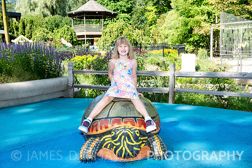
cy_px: 84
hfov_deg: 50.7
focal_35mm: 38
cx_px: 126
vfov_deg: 35.1
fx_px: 266
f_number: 4.5
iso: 100
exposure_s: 1/100
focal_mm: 38
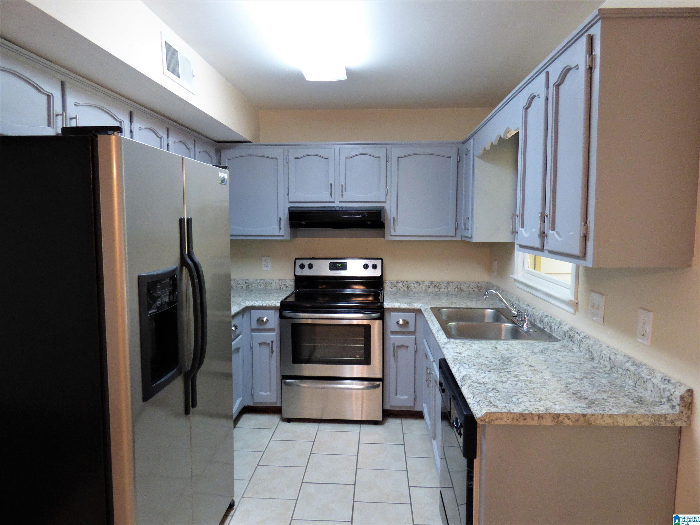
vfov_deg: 66.0
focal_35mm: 20
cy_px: 262
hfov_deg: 81.7
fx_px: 404
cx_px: 350
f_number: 2.8
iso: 400
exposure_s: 1/30
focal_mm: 3.58
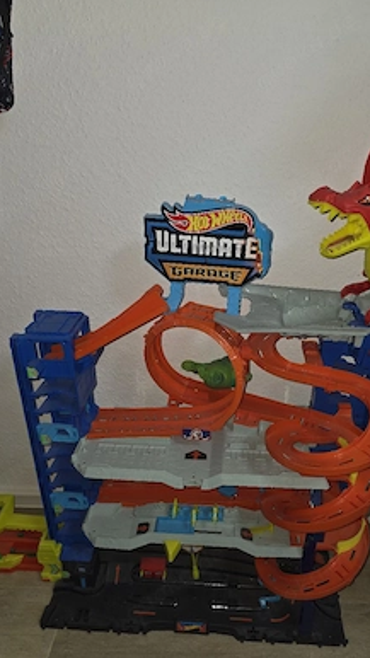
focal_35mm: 26
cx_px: 211
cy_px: 336
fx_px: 454
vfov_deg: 71.9
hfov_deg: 44.3
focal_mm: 6.3
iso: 100
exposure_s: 1/50.3
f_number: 1.7
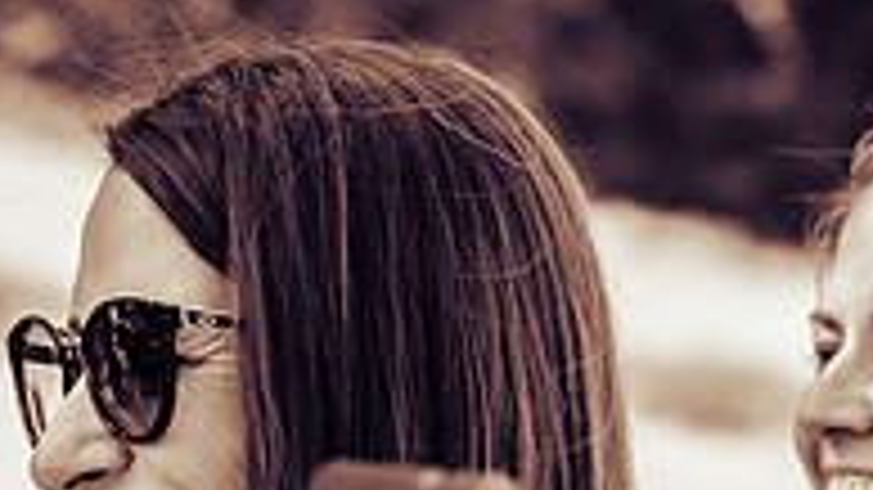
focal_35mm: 408
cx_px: 140
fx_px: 9442
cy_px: 341
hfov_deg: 5.3
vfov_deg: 3.0
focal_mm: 130
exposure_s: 1/320
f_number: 7.1
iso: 2000
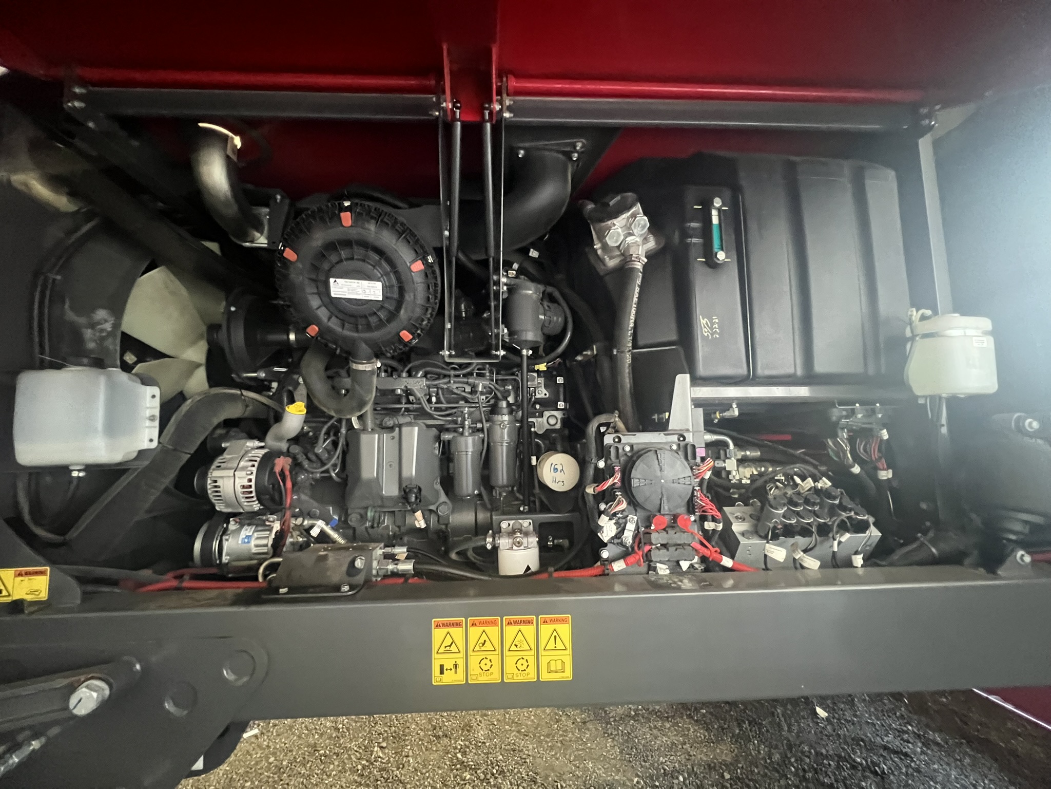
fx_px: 395
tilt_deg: +4.9
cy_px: 394
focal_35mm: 13
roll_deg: +3.5
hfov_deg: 106.2
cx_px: 526
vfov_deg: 89.9
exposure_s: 1/40
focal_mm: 1.57
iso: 1250
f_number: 1.8
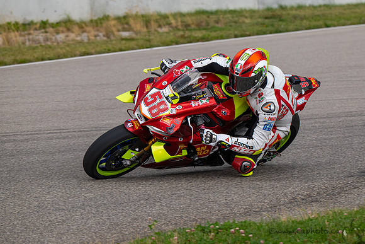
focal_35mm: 240
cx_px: 242
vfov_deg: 5.7
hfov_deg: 8.6
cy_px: 115
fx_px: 2439
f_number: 6.3
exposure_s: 1/1250
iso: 640
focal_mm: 180
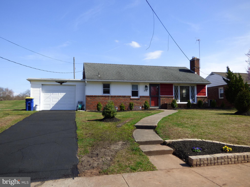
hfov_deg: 60.0
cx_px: 125
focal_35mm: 30
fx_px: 217
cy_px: 94
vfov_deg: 46.8
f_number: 3.3
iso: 100
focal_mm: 5.29
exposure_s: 1/1000
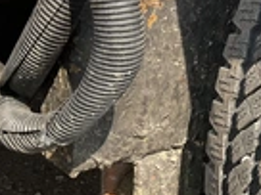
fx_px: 641
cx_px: 378
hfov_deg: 20.2
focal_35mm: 85
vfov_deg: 17.4
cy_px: 96
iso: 25
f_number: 1.8
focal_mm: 3
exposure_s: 1/593
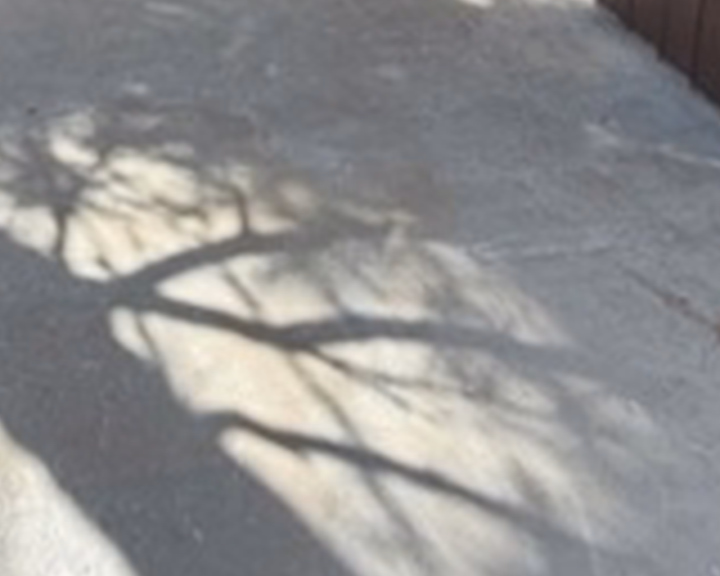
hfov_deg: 36.6
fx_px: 1065
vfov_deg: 26.0
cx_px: 194
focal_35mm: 50
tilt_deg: -14.9
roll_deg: +2.1
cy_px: -166
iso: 64
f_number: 2.2
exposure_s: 1/430
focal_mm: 2.22
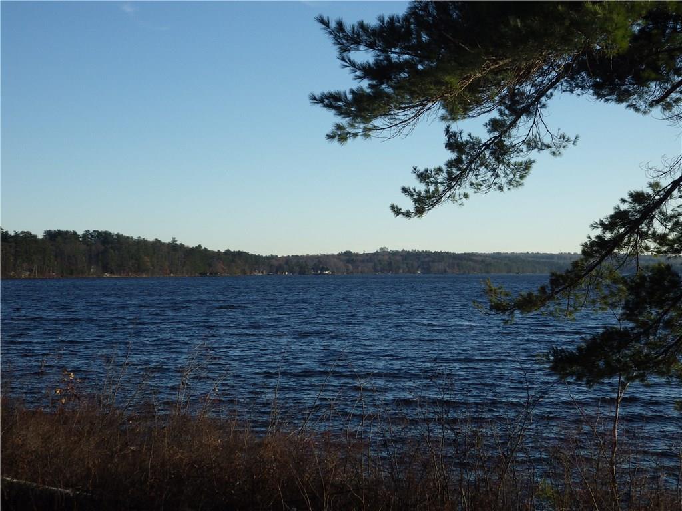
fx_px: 1162
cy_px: 256
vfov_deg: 24.8
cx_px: 341
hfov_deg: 32.7
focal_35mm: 59
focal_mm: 10.7
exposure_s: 1/640
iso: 100
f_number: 4
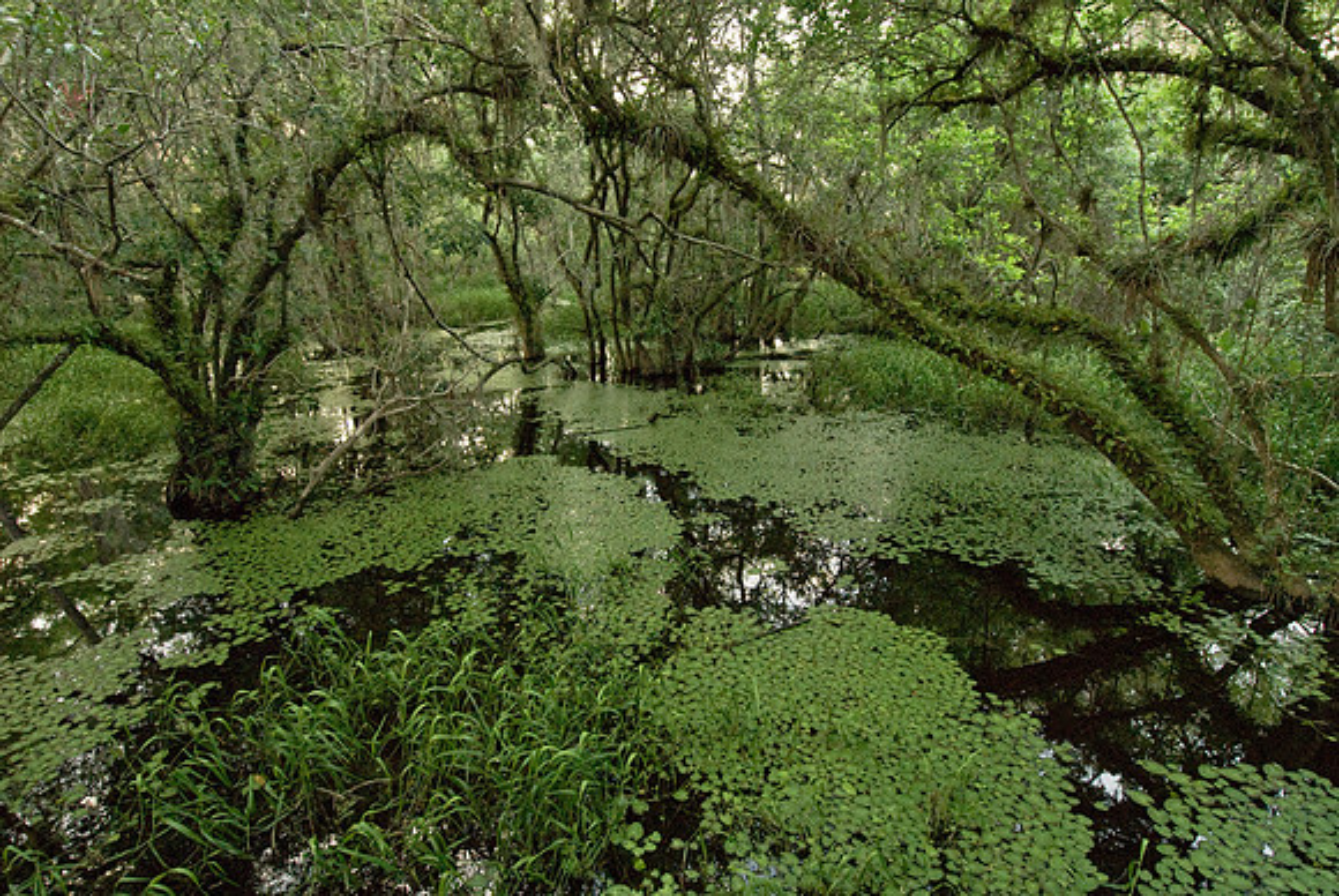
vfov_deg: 67.5
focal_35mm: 18
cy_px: 448
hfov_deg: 89.9
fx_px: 670
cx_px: 670
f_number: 8
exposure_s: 1/13
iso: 800
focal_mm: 12
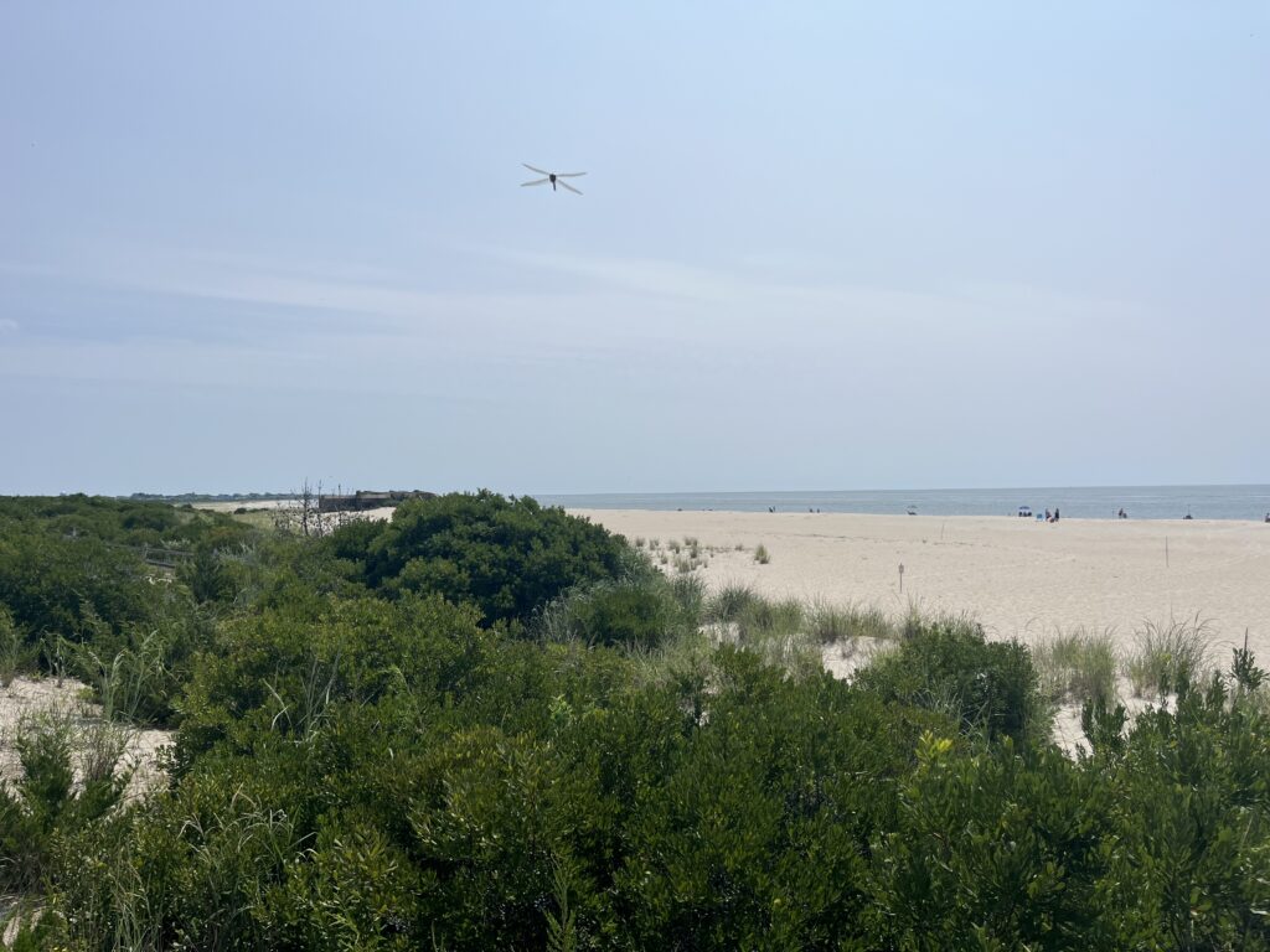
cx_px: 635
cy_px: 476
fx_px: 954
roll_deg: +0.7
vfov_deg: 53.1
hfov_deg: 67.3
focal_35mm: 26
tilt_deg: +0.6
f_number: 1.6
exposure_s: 1/10870
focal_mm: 5.1
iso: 50
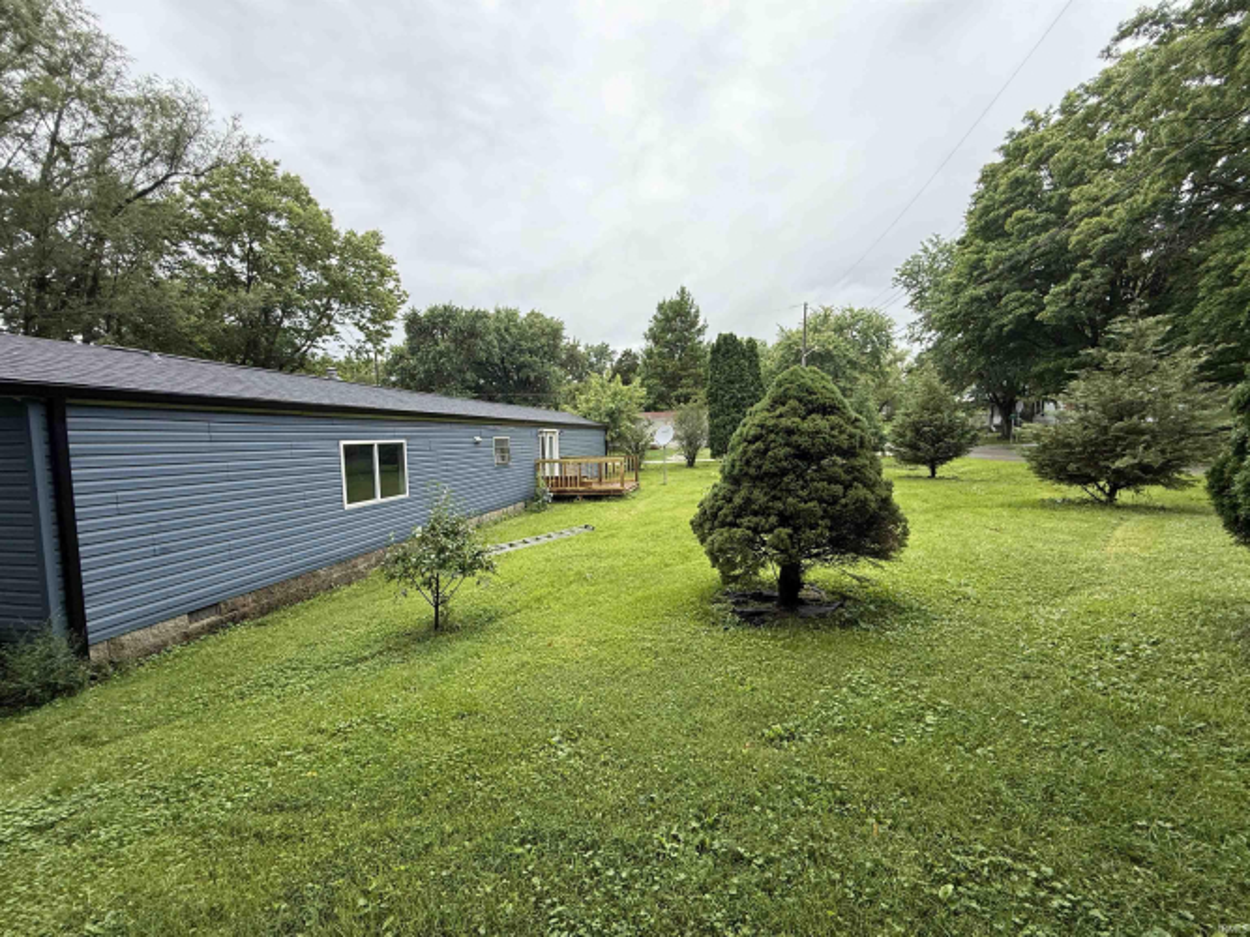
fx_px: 505
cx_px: 625
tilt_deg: -2.2
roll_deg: +1.3
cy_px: 468
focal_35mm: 14
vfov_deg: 85.7
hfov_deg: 102.1
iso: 64
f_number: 2.2
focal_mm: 2.22
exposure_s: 1/514
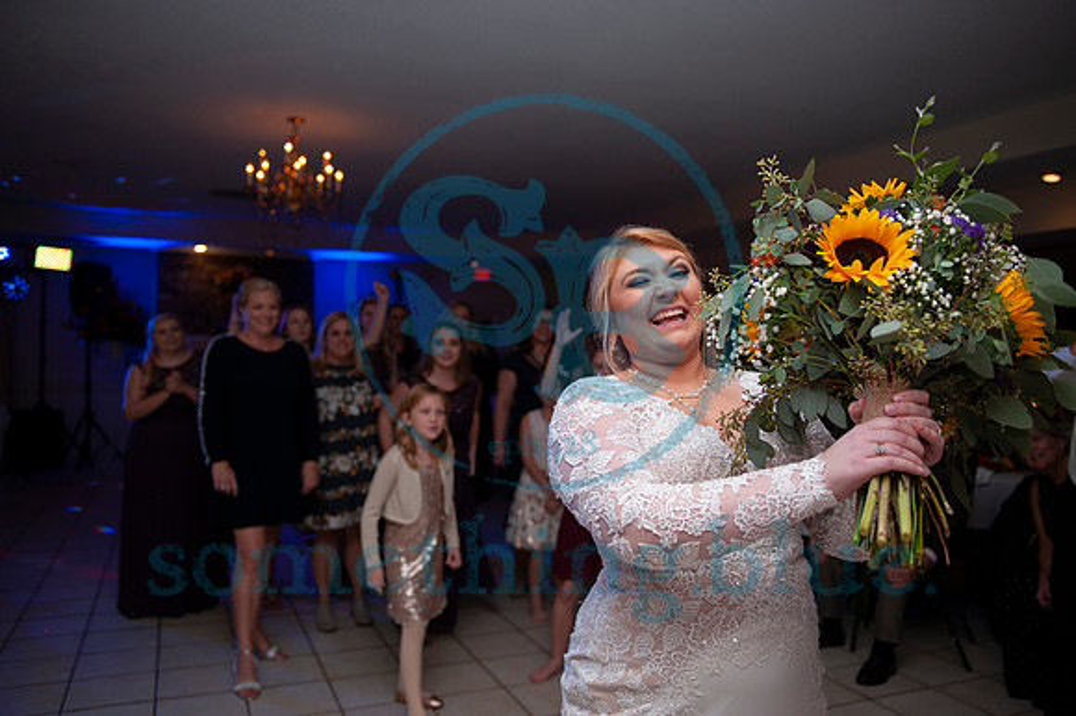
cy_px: 358
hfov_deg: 63.7
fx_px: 866
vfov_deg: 44.9
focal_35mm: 29
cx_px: 538
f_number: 2.8
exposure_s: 1/200
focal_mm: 29
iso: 250
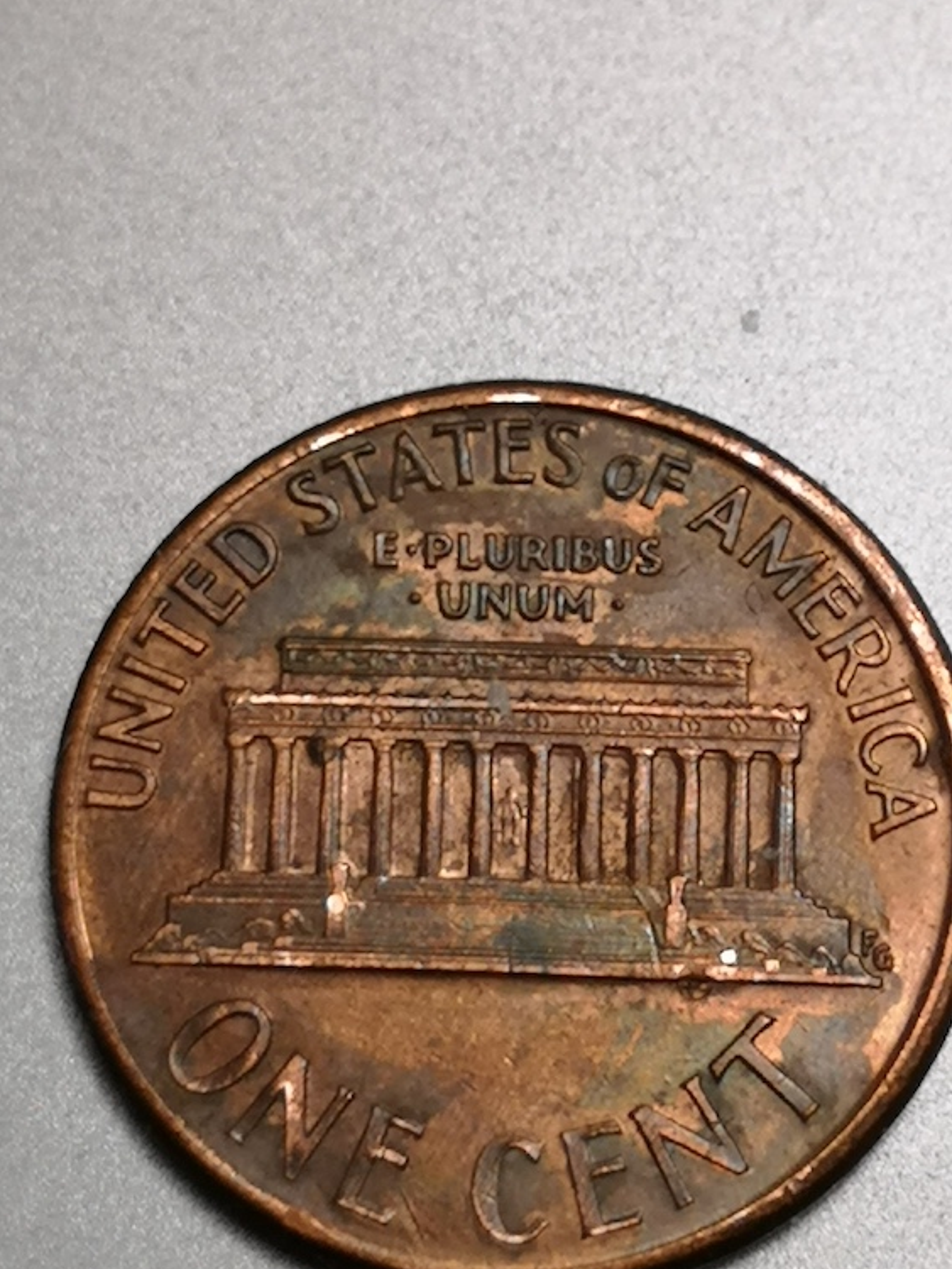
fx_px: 4947
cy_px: 634
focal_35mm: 135
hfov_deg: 11.0
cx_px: 476
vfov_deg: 14.6
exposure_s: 1/50
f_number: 1.8
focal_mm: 5.58
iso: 125
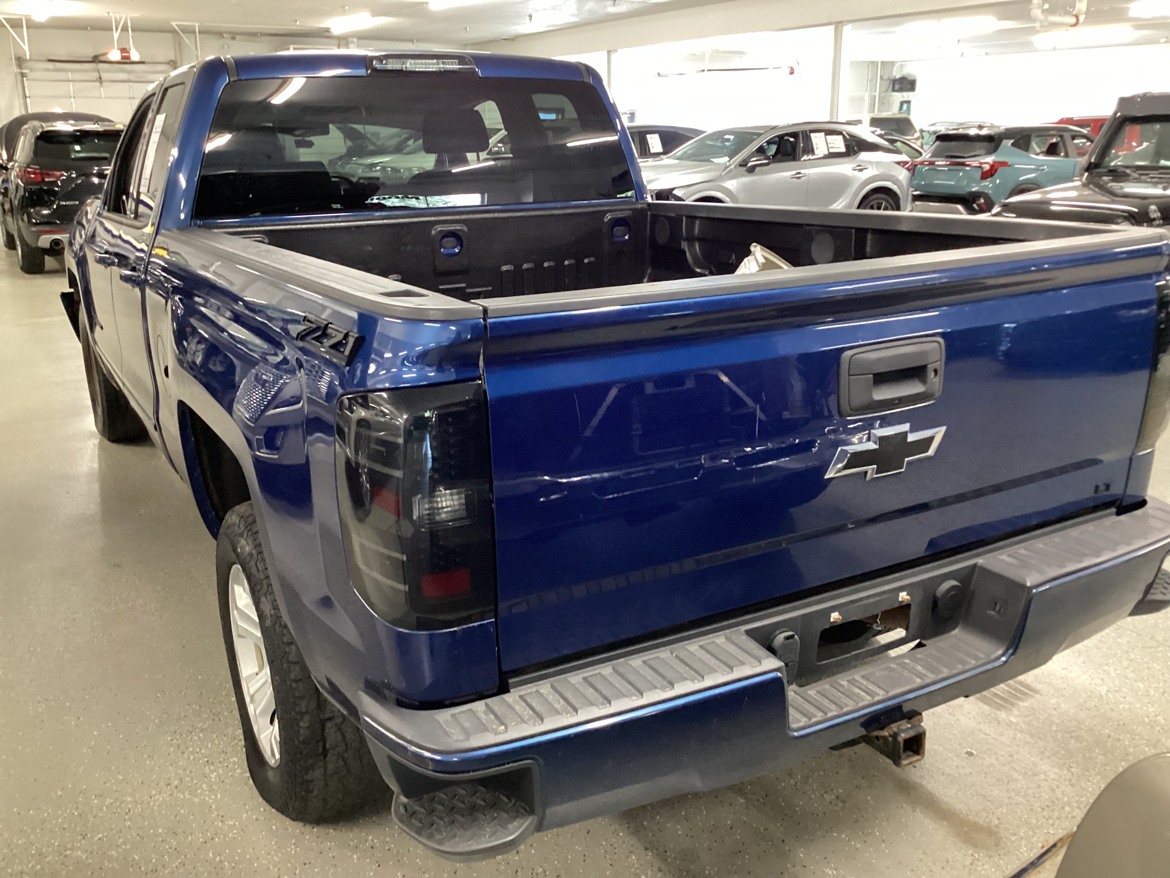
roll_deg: -0.3
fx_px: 1048
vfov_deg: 45.4
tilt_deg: -16.9
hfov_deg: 58.4
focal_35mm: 31
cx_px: 585
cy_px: 439
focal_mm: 3.3
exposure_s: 1/25
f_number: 2.4
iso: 400
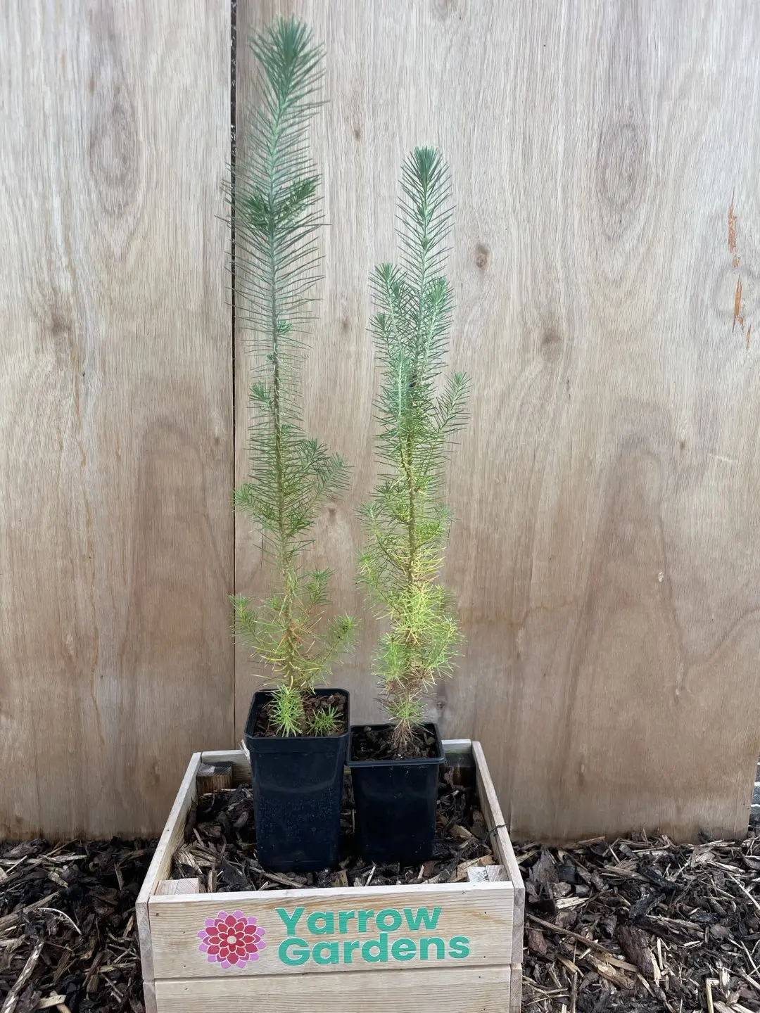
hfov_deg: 53.1
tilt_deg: -10.3
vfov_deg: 67.3
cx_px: 380
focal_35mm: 26
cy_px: 506
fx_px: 761
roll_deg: -1.5
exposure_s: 1/187
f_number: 1.6
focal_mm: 4.2
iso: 32
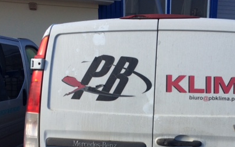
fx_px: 314
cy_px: 134
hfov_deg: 40.8
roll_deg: -0.5
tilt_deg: -6.9
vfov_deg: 25.5
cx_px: 147
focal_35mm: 49
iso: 32
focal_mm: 4.15
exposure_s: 1/1172
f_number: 2.2
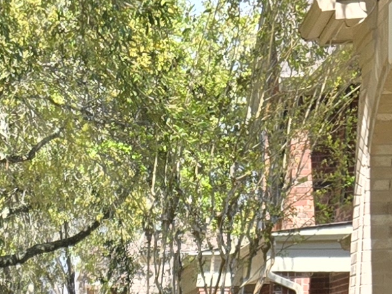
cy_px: 736
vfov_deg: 8.8
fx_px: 1722
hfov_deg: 12.4
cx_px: -167
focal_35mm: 152
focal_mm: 5.4
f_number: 1.8
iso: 80
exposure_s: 1/1493
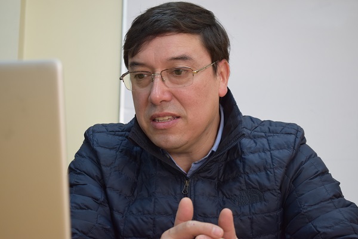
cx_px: 179
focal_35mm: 72
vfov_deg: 18.9
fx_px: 716
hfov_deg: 28.1
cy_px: 120
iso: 1100
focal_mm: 48
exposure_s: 1/60
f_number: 5.3
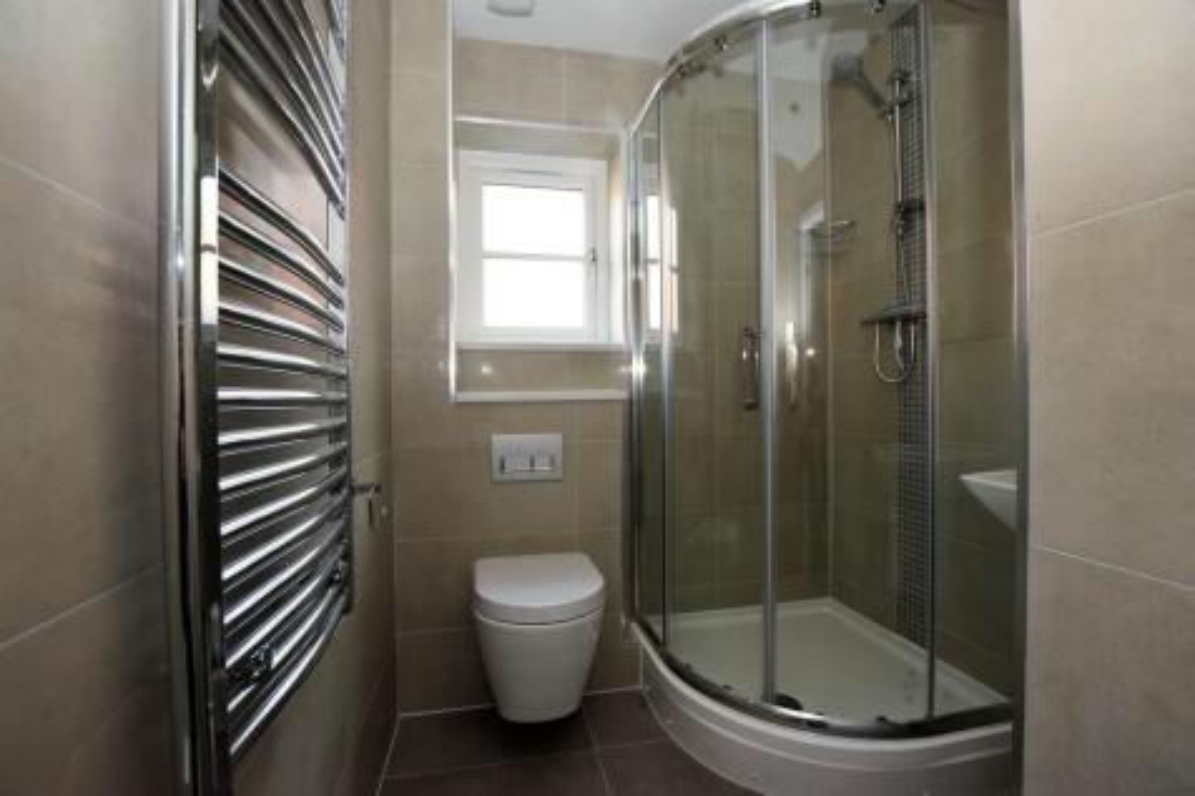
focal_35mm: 15
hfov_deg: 100.4
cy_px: 398
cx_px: 598
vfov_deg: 77.3
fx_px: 498
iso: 800
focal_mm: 10
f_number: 4.5
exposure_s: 1/80
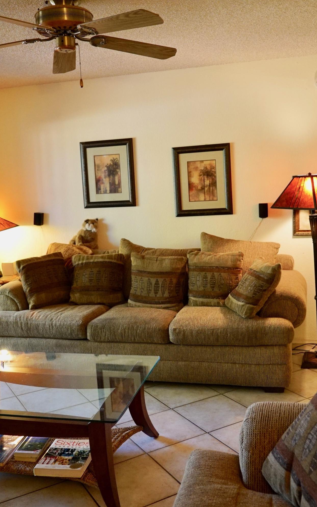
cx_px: 162
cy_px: 255
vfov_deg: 52.7
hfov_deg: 34.4
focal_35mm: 37
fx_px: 511
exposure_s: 1/160
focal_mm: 24
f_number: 4
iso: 2000
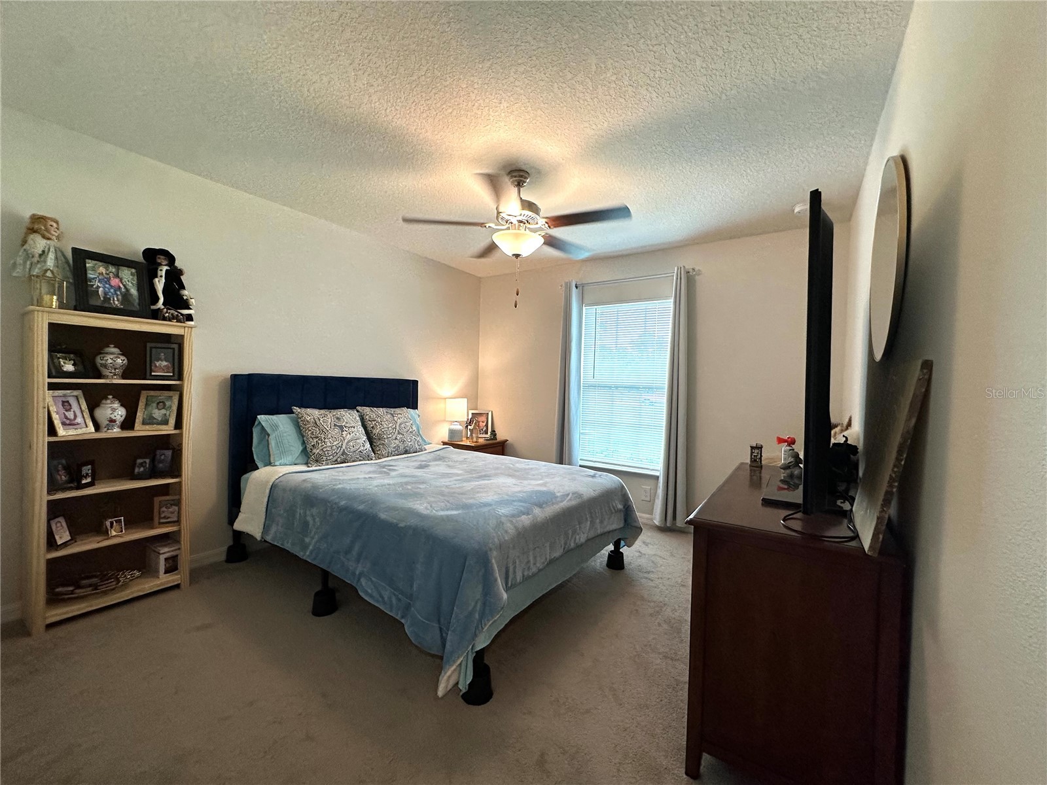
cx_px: 524
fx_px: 423
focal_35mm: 14
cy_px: 392
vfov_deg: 85.7
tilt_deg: -0.7
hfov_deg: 102.1
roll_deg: -2.0
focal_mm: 2.22
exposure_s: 1/120
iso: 200
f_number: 2.2
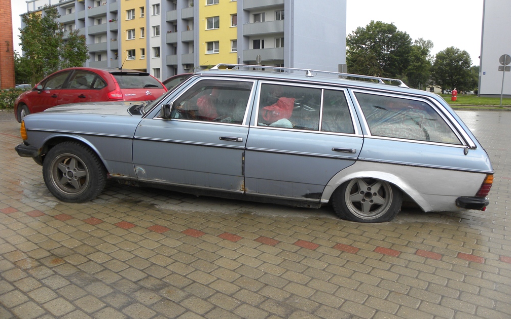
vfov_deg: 44.4
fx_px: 390
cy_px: 139
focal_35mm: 28
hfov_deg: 66.5
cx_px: 254
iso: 64
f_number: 3.5
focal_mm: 4.6
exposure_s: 1/99.2
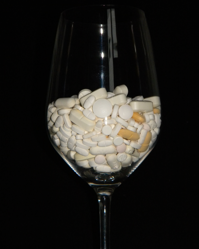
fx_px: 1141
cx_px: 100
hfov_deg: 10.0
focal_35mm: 155
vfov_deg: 12.4
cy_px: 116
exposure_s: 1/30
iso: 400
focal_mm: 26.8
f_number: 5
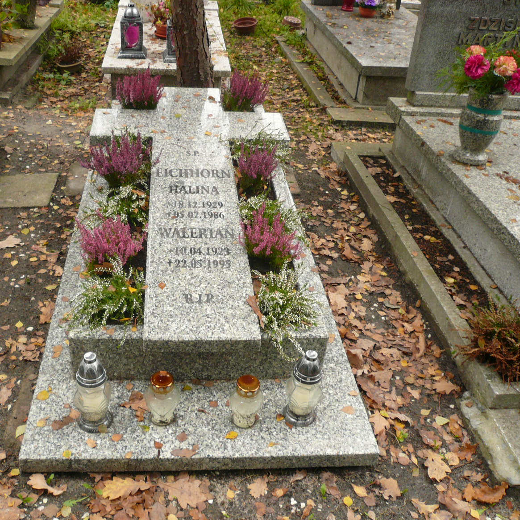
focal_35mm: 34
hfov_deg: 48.2
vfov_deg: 48.4
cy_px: 263
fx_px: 578
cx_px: 214
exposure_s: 1/50
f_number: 2.8
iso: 100
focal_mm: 4.6
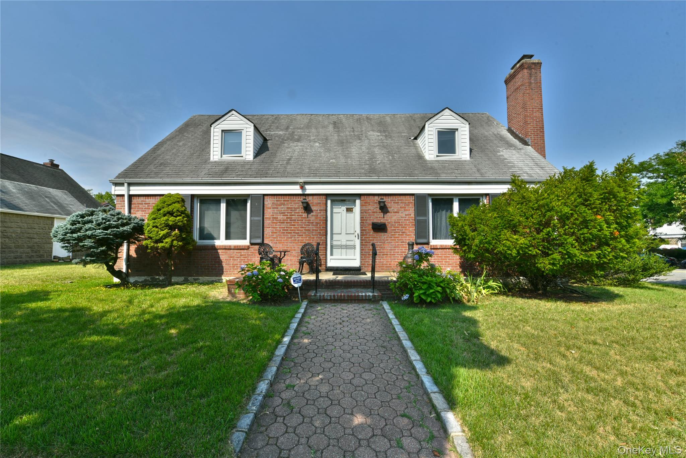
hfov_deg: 104.2
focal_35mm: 14
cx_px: 343
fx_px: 267
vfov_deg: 81.2
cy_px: 229
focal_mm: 14
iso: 100
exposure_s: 1/200
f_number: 16
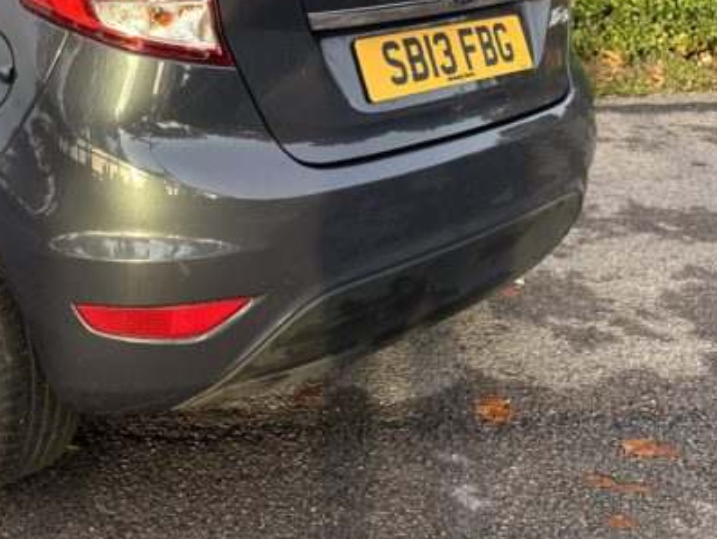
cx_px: 88
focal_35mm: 48
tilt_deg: -13.2
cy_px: 84
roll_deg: -1.0
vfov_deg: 29.4
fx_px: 995
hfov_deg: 37.4
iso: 64
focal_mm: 6.86
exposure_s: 1/185
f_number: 1.78
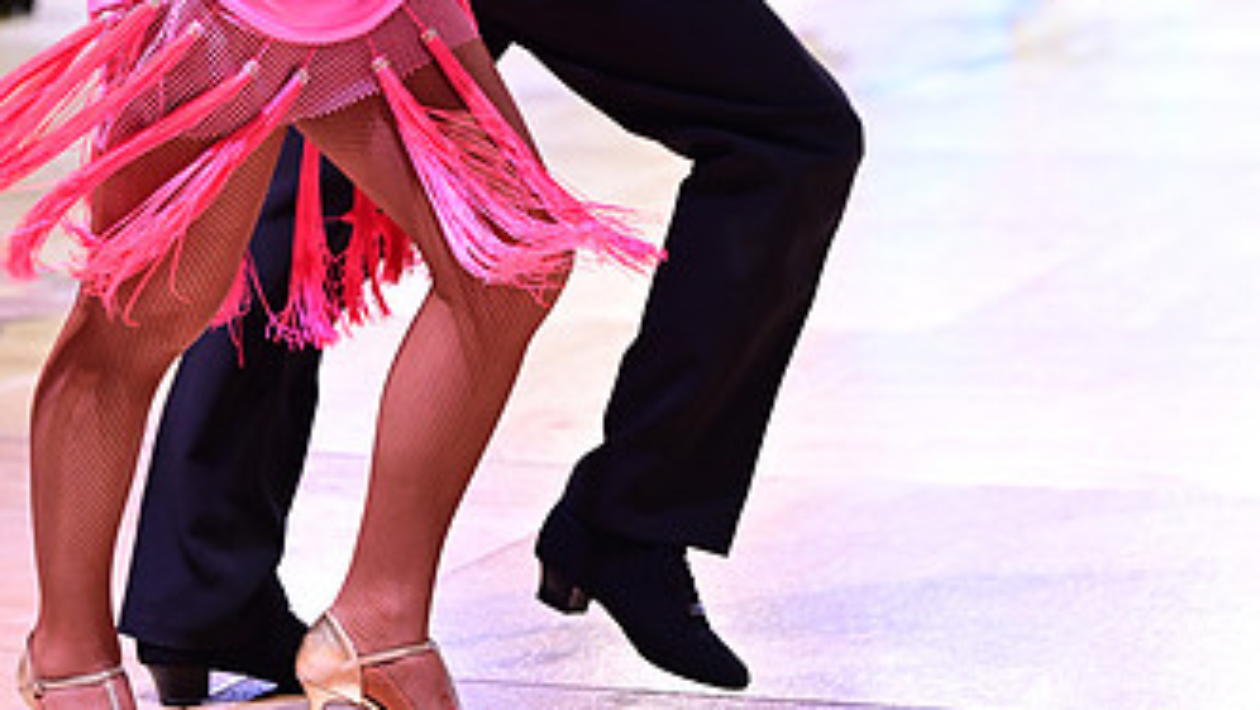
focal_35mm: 128
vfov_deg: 9.4
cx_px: 577
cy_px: -140
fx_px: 4278
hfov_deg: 16.8
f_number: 2.8
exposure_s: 1/320
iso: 1600
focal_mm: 70
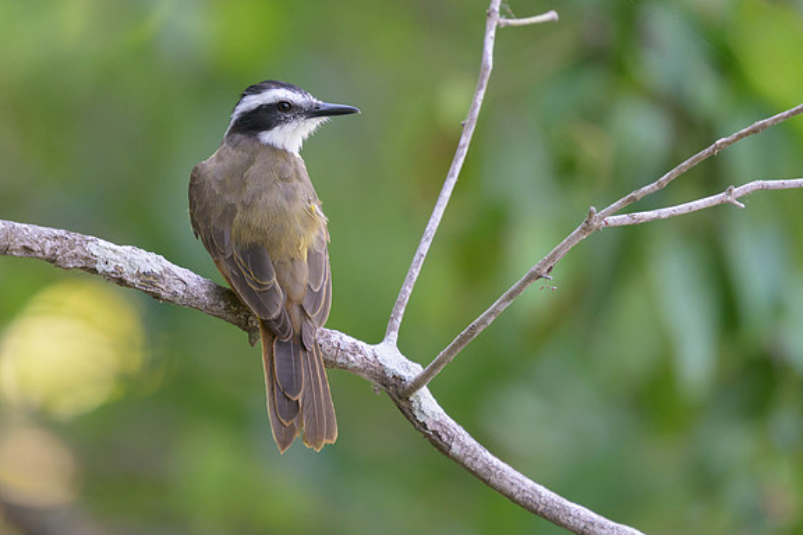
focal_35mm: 1097
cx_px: 400
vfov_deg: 1.3
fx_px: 24467
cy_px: 225
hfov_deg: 1.9
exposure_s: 1/400
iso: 500
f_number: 4
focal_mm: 560
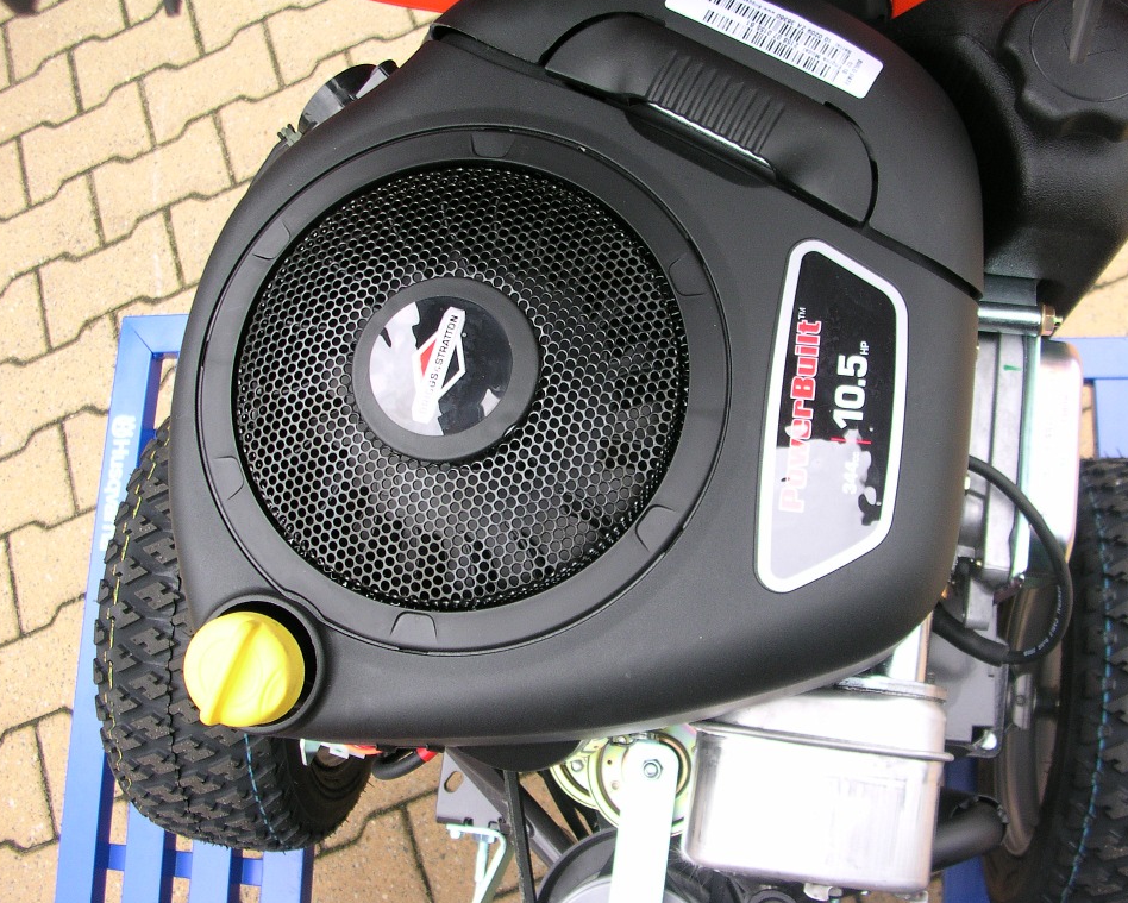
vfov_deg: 38.2
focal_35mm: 39
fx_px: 1302
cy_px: 449
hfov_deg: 46.8
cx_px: 591
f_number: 2.7
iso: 100
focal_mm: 5.6
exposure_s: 1/69
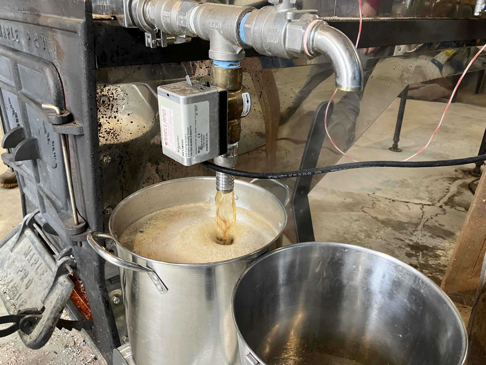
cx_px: 243
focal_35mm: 28
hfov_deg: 63.4
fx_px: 393
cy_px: 182
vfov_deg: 49.7
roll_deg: -4.5
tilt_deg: -24.3
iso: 160
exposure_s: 1/60
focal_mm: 3.99
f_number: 1.8
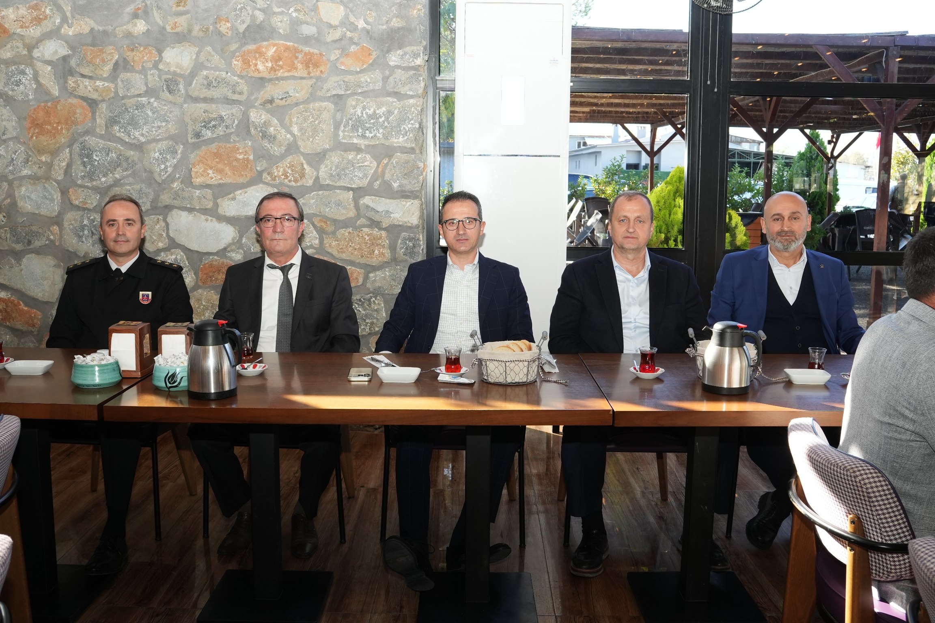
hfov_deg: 55.8
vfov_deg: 38.9
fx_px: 883
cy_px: 312
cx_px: 468
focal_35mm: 34
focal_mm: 23.1
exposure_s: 1/60
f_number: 6.3
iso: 640
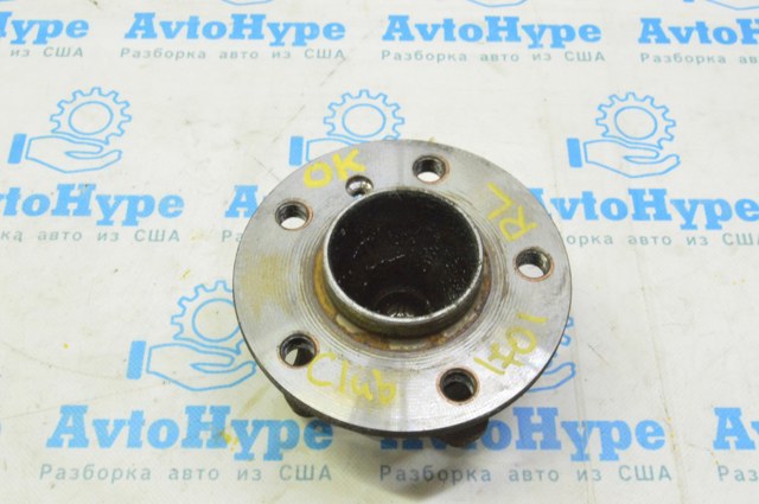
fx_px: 979
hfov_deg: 42.4
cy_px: 252
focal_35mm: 46
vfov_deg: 28.9
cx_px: 380
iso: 6400
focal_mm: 31
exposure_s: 1/20
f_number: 20
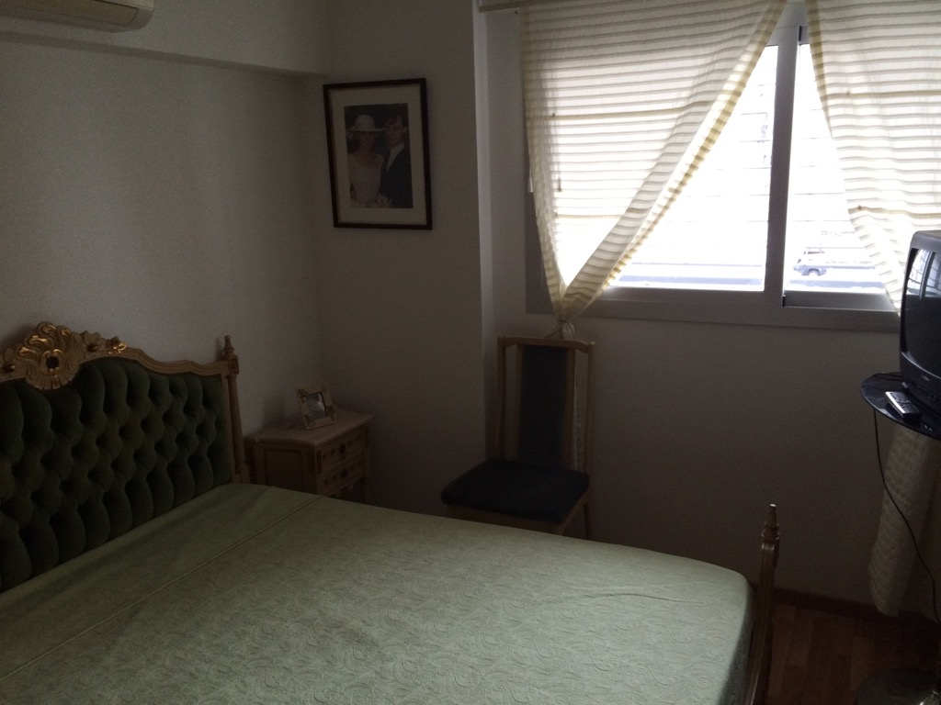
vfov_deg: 48.2
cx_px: 470
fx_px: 788
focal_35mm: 29
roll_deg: +0.8
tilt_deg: -13.1
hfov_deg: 61.7
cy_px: 352
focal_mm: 4.15
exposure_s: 1/33
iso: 160
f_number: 2.2
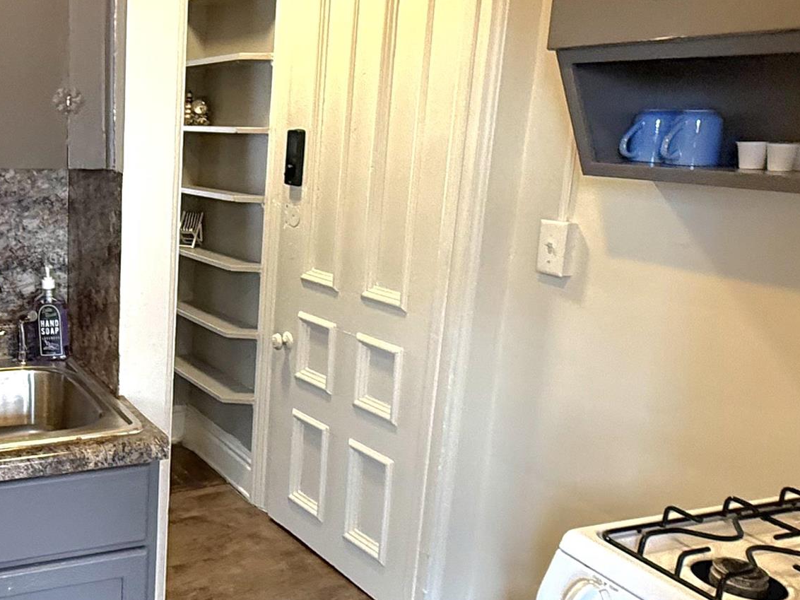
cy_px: 293
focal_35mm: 38
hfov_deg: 45.7
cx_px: 129
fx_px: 878
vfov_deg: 37.7
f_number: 2.2
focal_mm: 2.22
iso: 320
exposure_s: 1/72.5
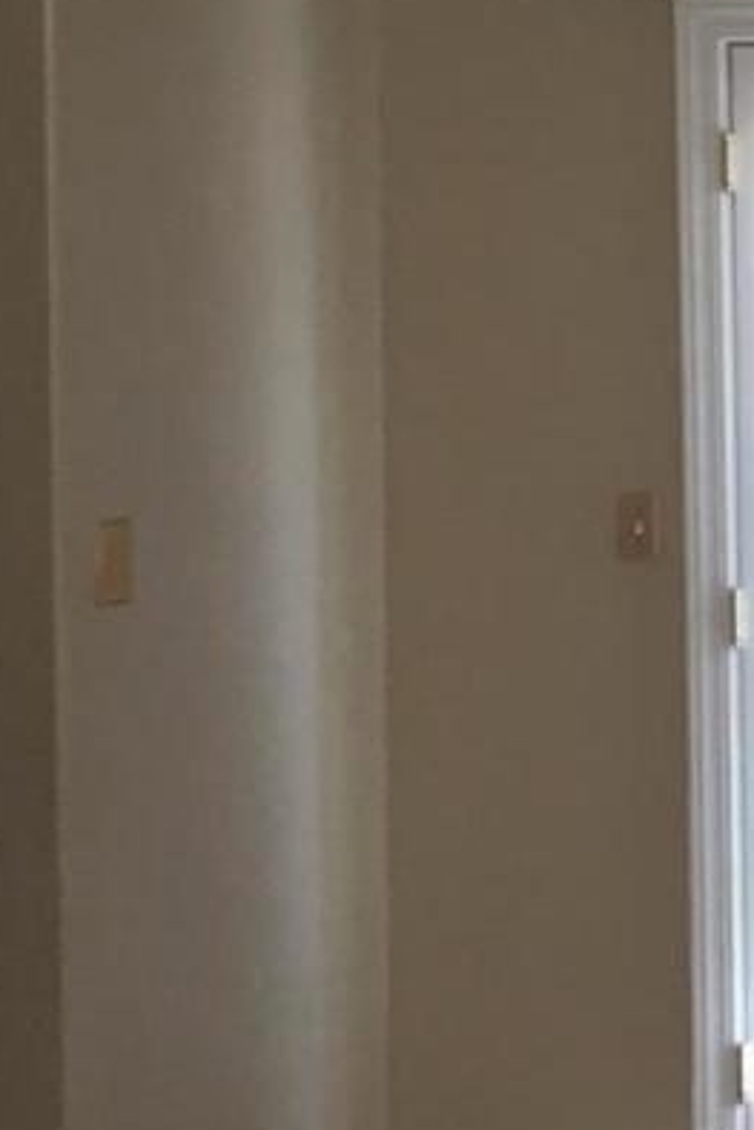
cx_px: 1396
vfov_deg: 13.4
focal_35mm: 153
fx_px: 4802
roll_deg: +1.9
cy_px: 324
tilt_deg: -0.4
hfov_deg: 8.6
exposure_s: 1/30
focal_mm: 4.15
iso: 64
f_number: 2.2
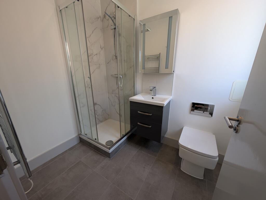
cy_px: 100
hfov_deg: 110.5
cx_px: 133
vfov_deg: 94.6
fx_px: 92
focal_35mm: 12
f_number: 1.7
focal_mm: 2.02
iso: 55
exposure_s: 1/100
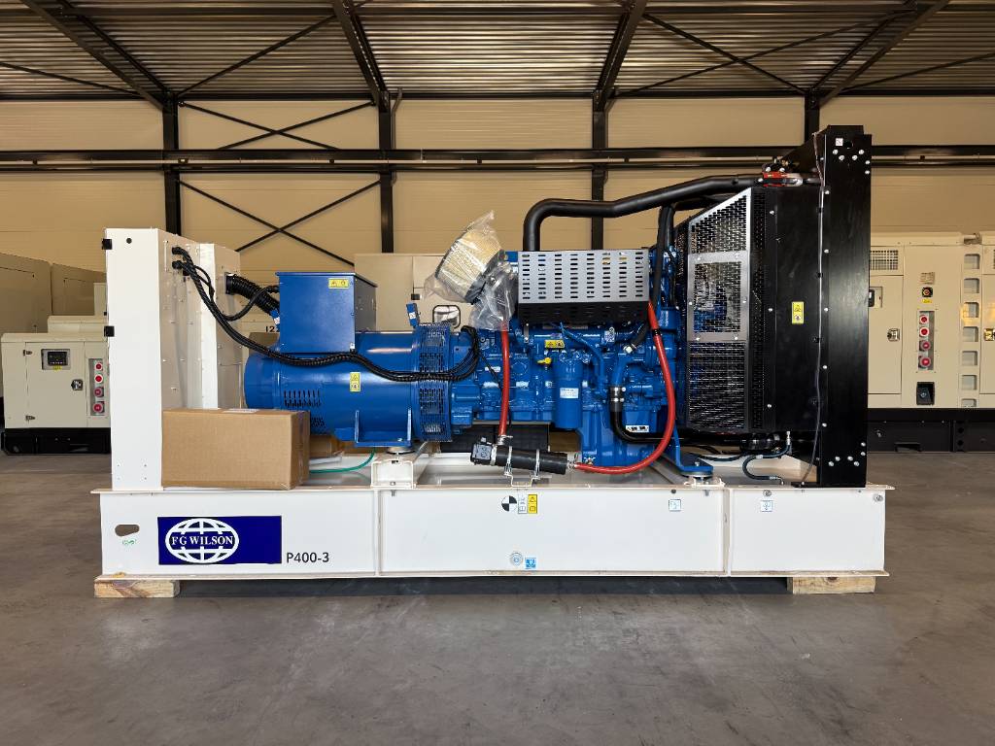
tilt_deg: -2.6
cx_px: 498
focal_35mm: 24
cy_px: 373
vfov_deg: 56.8
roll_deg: +0.1
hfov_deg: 71.6
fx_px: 690
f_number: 1.78
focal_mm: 6.76
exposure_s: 1/100
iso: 125
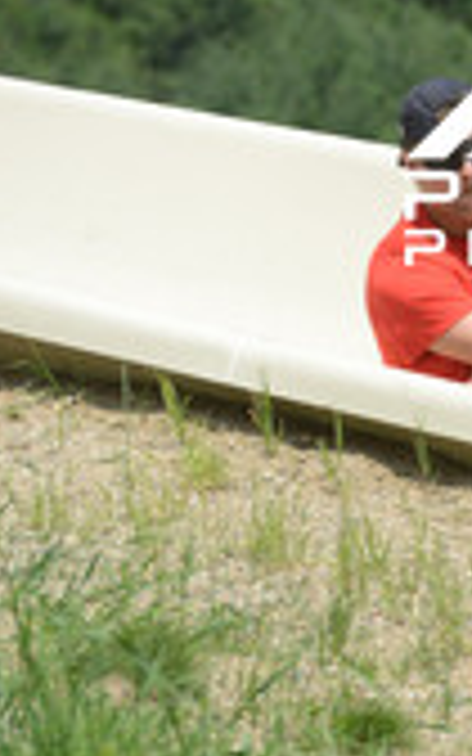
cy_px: 542
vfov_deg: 4.4
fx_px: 9735
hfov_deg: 2.8
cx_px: 877
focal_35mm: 473
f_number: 6.3
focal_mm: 195
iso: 400
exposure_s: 1/1250
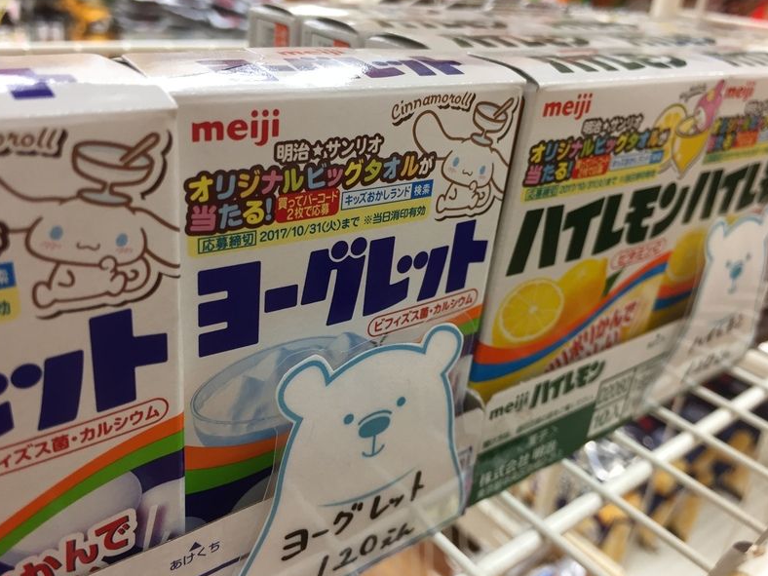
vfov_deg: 46.8
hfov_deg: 60.0
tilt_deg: -26.6
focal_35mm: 30
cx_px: 387
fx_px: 666
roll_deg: -7.4
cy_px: 289
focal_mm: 4.15
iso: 64
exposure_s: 1/30
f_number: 2.2
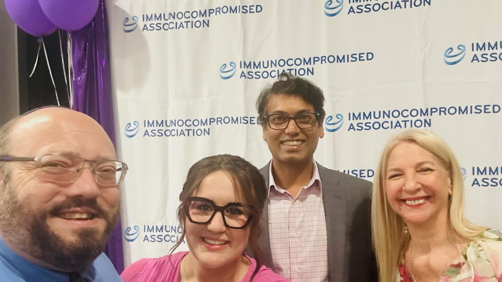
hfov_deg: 71.9
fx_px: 346
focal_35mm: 26
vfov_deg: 44.0
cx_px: 252
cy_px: 177
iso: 250
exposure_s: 1/40
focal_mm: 2.69
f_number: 1.9
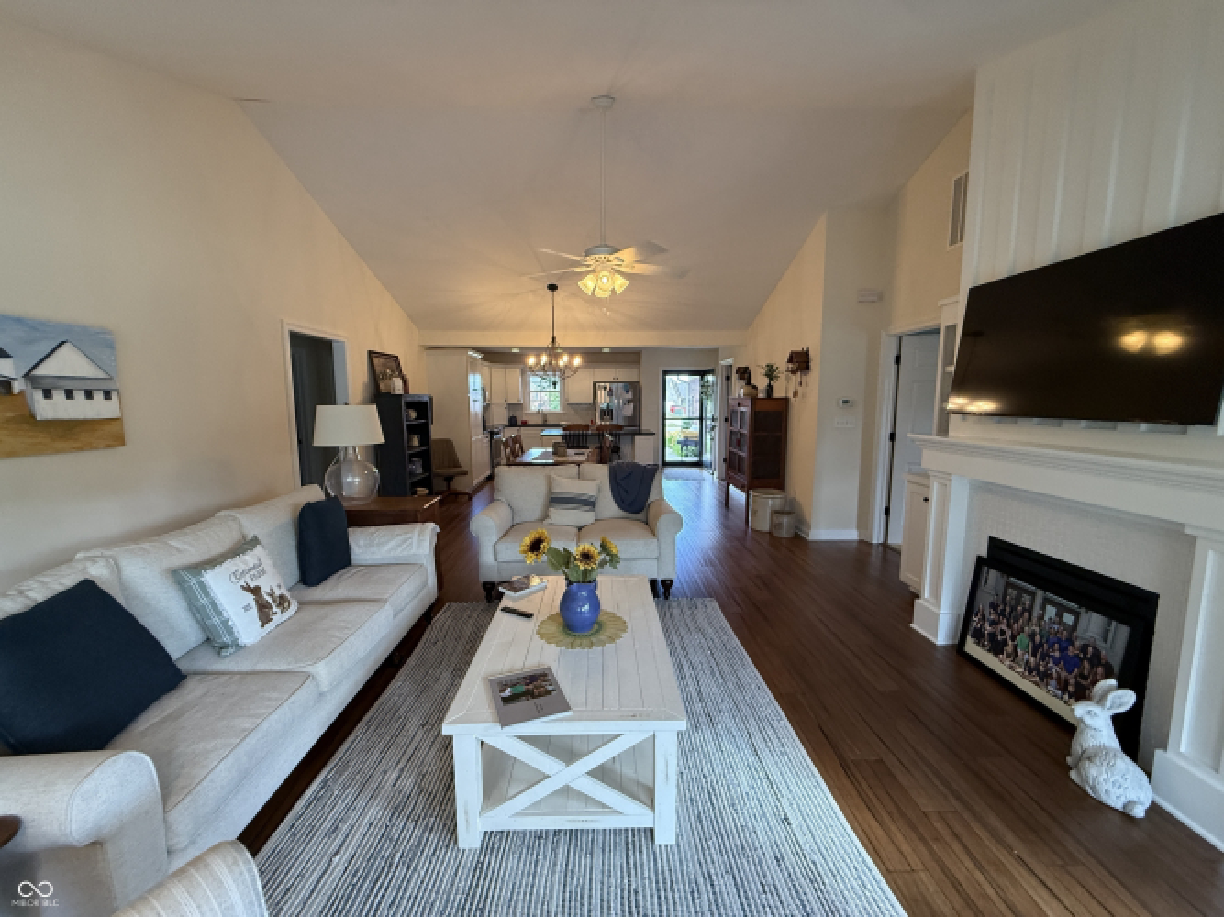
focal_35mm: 14
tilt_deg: -5.4
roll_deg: -0.5
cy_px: 458
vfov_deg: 85.7
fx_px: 495
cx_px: 612
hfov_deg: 102.1
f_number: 2.2
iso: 320
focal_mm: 2.22
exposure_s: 1/120
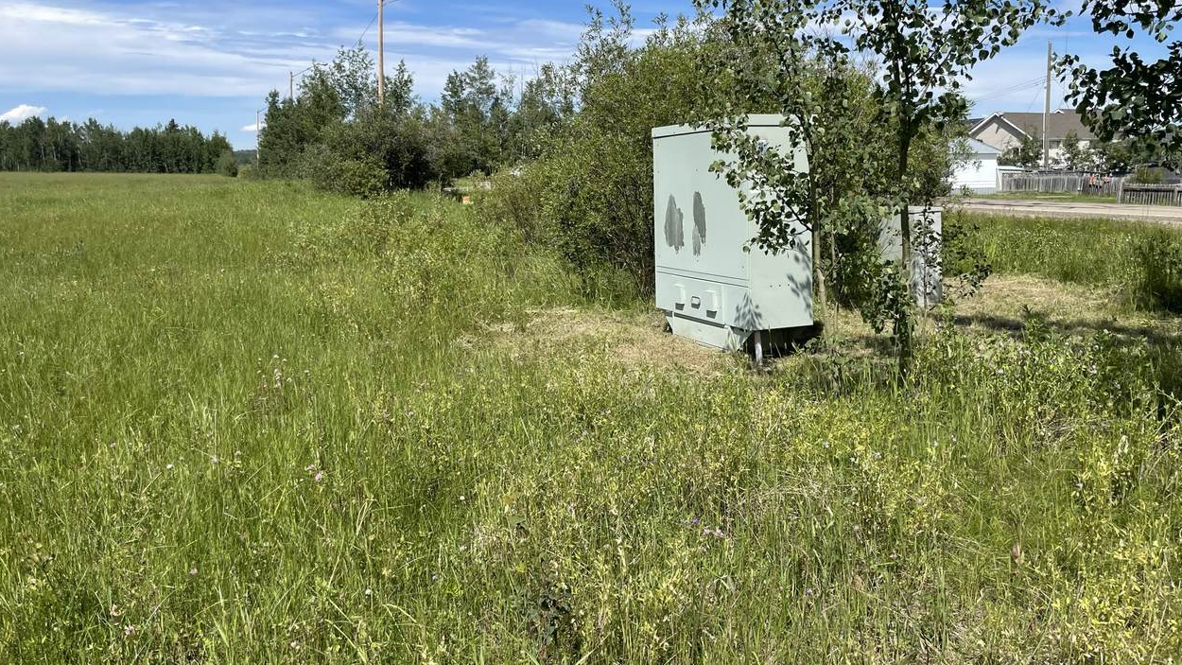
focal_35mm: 29
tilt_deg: -6.2
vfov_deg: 39.7
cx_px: 601
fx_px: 909
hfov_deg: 66.1
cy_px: 221
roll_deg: +0.1
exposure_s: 1/3401
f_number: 1.6
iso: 32
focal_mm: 4.2
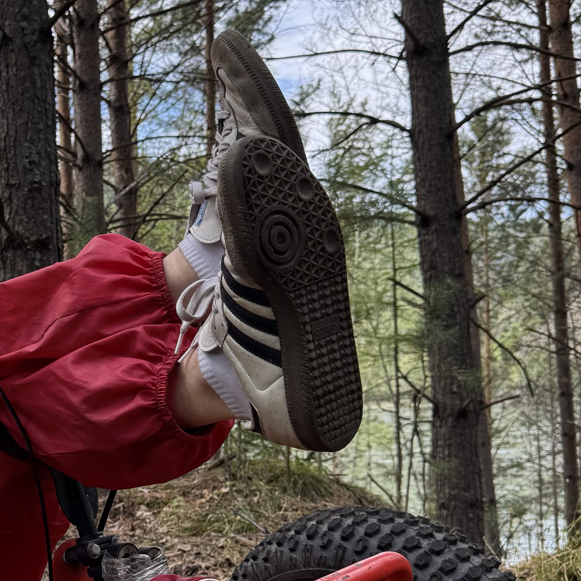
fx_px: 1253
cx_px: -88
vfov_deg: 26.0
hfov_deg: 24.1
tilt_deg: -0.2
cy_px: 379
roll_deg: +3.0
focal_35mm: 66
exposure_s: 1/598
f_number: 1.78
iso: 80
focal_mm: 6.76
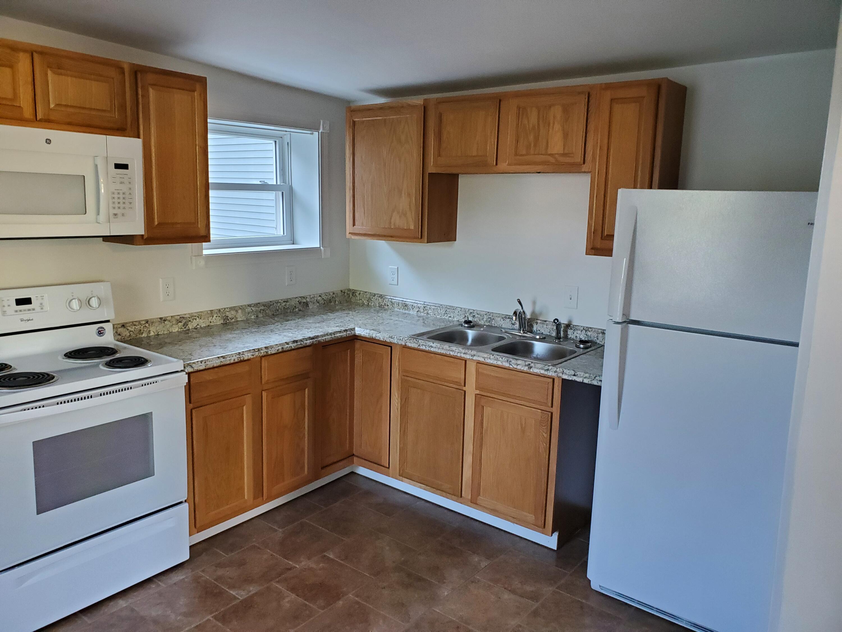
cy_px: 316
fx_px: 632
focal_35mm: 26
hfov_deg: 67.3
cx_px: 421
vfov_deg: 53.1
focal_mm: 4.3
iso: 400
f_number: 2.4
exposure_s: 1/39
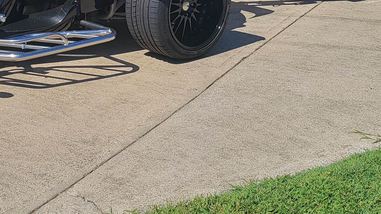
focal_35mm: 68
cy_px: 19
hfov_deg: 30.1
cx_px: 67
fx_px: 687
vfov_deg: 17.5
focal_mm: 5
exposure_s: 1/2503
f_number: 1.8
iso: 40
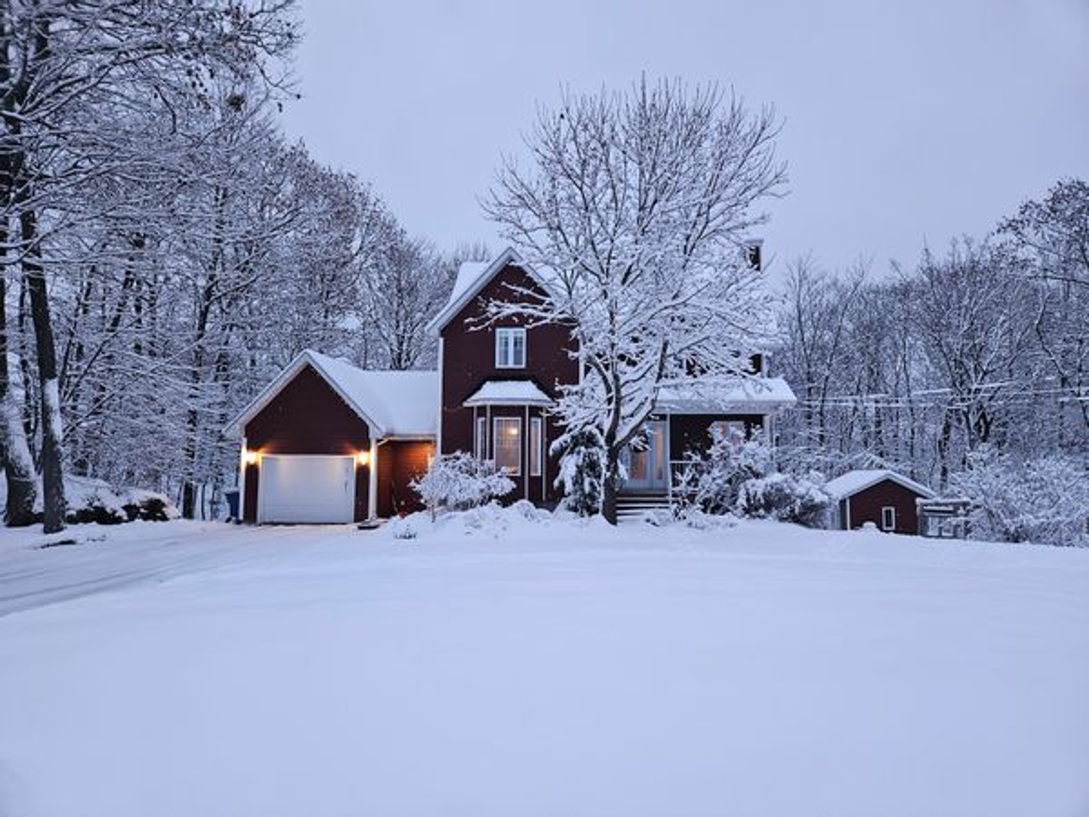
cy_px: 408
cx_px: 544
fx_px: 724
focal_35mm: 23
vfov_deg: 58.9
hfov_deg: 73.9
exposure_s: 1/240
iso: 1000
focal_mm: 5.4
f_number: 1.8
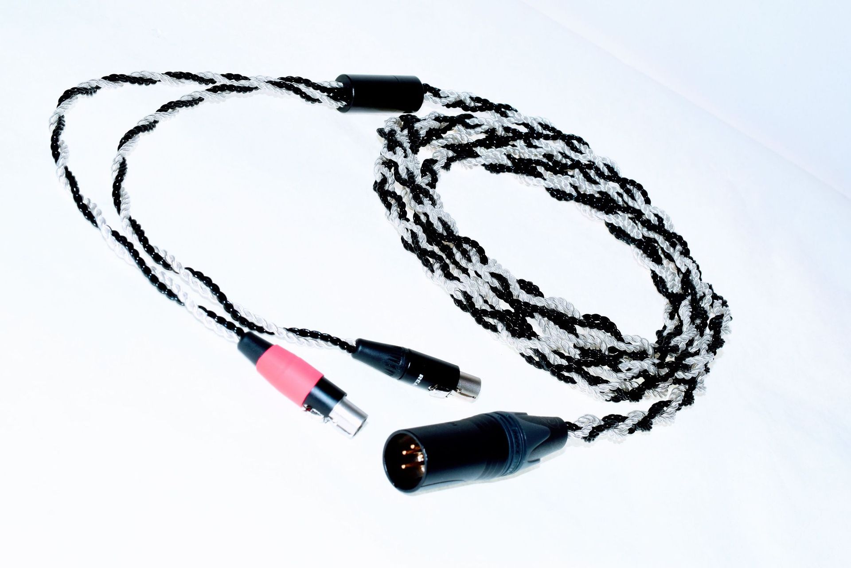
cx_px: 426
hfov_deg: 33.4
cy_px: 284
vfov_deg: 22.6
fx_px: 1418
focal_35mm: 60
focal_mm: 40
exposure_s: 1/200
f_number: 16
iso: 250
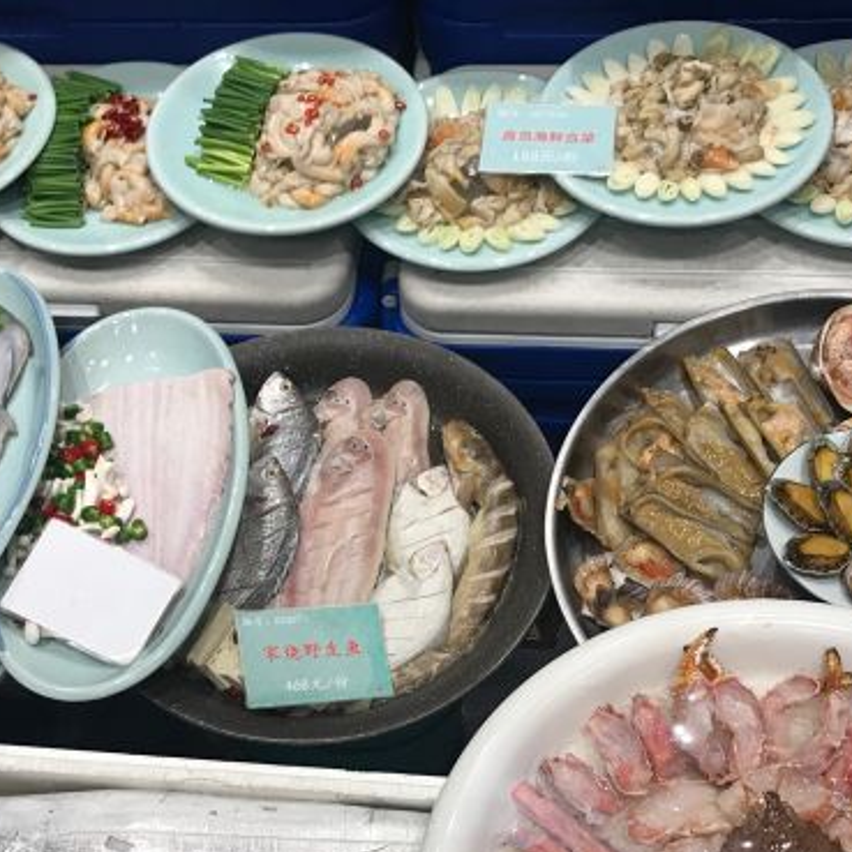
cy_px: 604
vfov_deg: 35.5
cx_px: 365
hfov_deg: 36.0
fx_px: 1309
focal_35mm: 47
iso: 20
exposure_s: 1/33
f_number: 1.8
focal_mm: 3.99
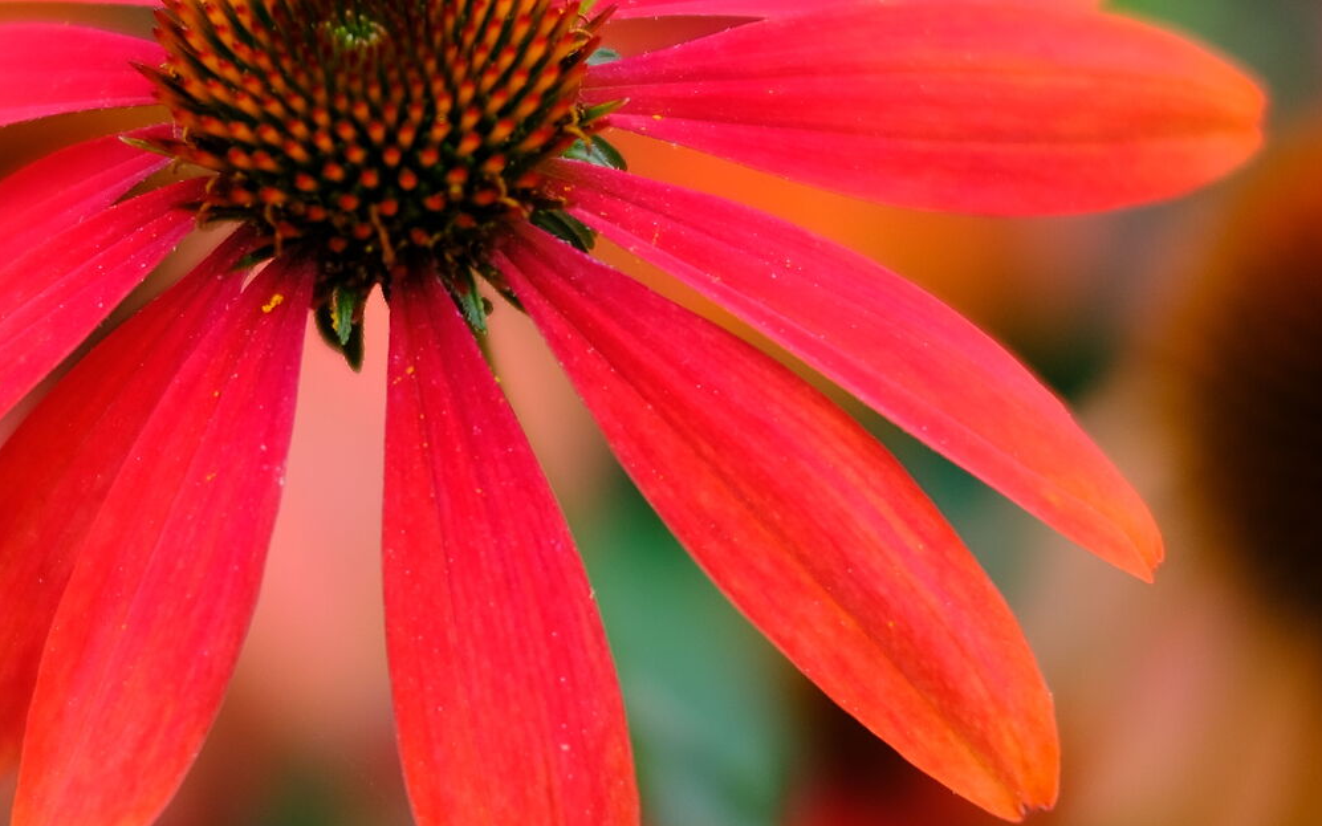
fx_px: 4683
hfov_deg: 16.0
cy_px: 329
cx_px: 398
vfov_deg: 10.1
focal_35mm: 130
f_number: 1.4
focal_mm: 35
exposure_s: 1/500
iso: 200
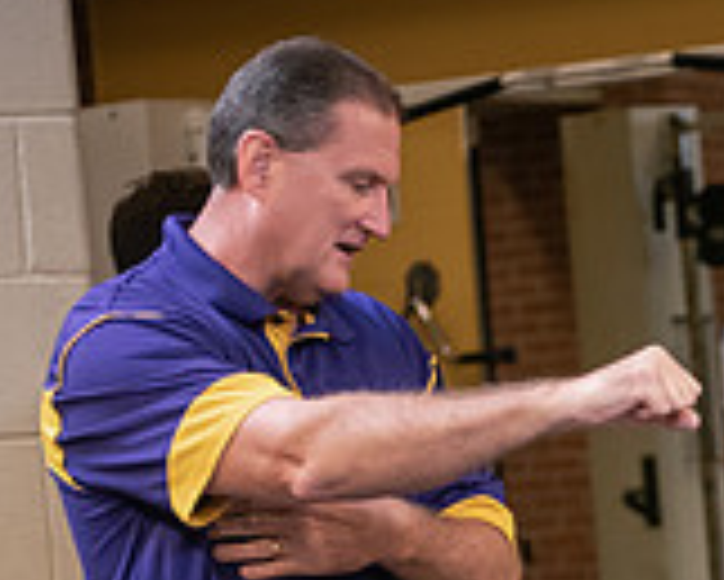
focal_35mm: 210
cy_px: 623
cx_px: 904
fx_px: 4503
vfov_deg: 7.3
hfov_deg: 9.1
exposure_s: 1/200
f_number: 2.8
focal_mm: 62
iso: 1250
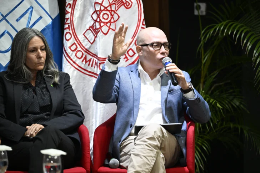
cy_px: 86
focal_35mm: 145
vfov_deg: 9.5
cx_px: 130
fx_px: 1047
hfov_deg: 14.2
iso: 1600
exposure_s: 1/200
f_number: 2.8
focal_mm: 145
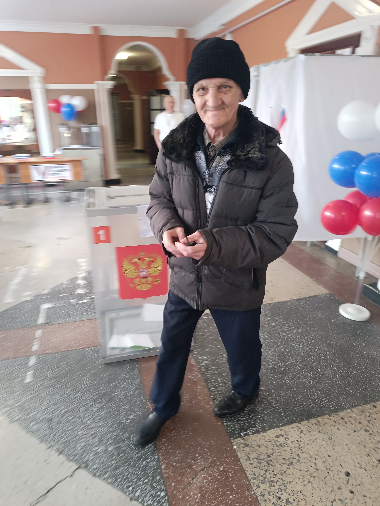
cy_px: 253
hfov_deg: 56.8
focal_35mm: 24
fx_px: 351
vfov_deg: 71.6
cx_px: 190
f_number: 1.65
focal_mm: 6.14
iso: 1112
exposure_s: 1/25
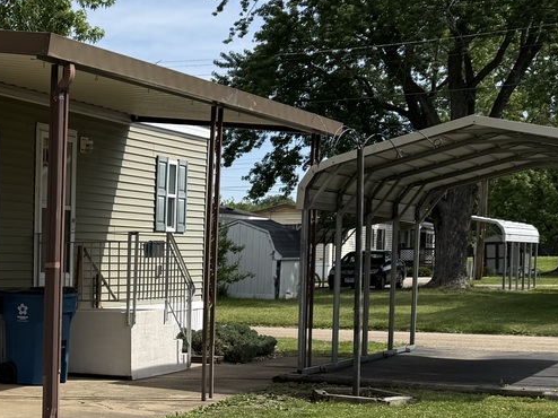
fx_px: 1128
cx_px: -159
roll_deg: +0.2
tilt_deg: -3.7
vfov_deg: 20.8
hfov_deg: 24.4
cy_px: 334
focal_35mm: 70
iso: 80
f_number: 1.78
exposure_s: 1/4673
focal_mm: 6.76
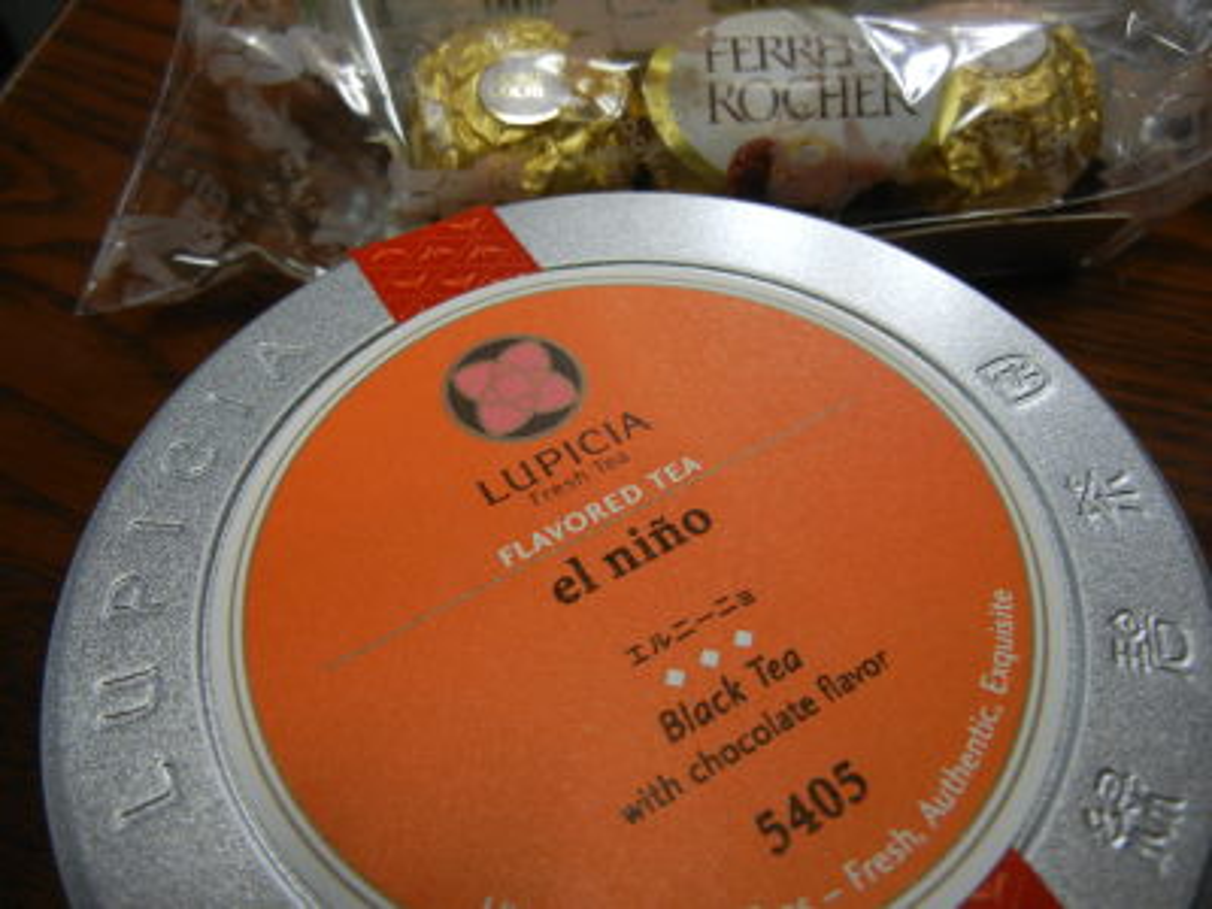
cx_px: 606
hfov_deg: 60.0
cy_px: 454
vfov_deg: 46.8
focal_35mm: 30
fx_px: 1050
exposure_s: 1/34.3
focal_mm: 5.4
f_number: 3.5
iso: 160
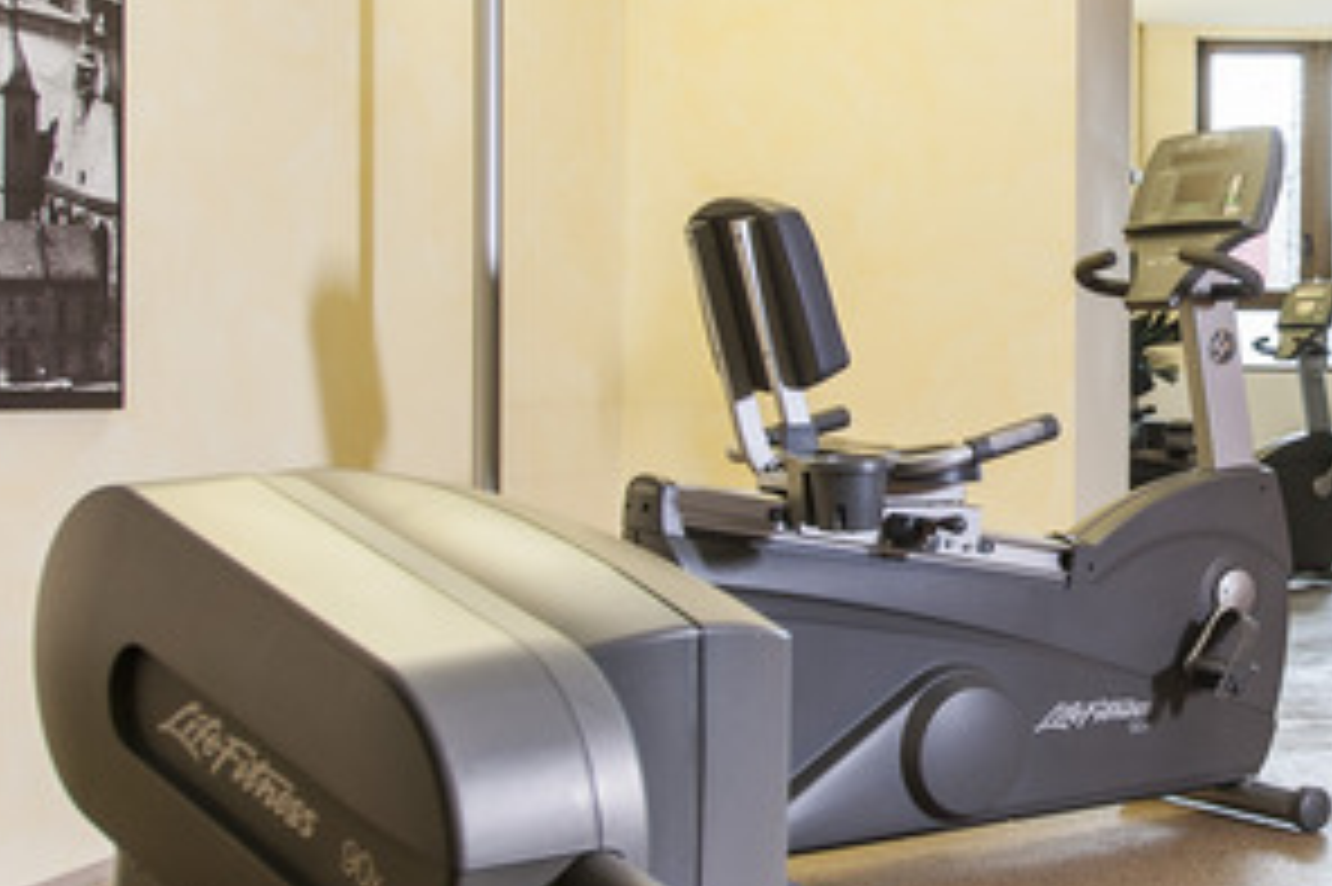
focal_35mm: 54
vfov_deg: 25.0
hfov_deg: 33.7
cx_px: 1332
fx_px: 1997
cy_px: 387
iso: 200
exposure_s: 1/15
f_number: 4
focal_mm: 20
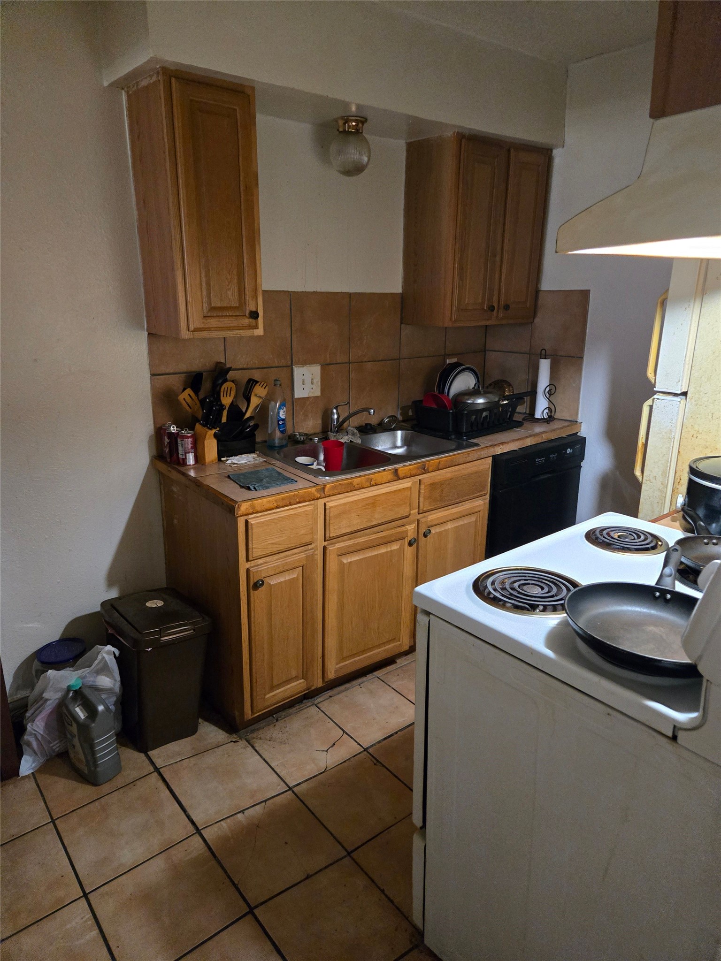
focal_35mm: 23
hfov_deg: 58.9
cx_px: 360
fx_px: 639
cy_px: 480
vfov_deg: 73.9
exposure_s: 1/60
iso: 1600
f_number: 1.8
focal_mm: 5.4
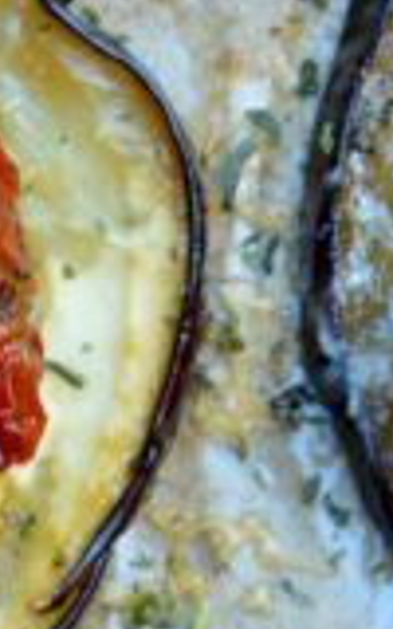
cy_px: 926
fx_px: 9224
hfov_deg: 2.4
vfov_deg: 3.9
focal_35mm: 538
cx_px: 806
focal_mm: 55
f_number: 5.6
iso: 100
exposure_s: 1/13
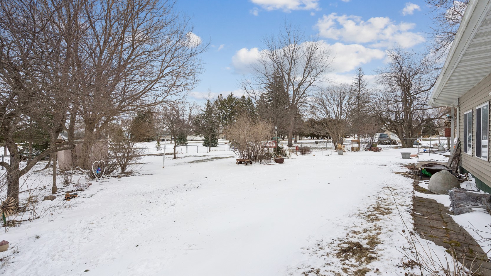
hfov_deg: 95.9
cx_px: 246
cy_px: 134
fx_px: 221
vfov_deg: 63.9
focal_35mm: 17
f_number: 9
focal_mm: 16
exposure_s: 1/1250
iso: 400
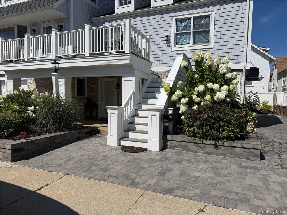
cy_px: 108
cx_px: 144
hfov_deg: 71.6
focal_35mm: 24
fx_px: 199
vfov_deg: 56.8
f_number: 1.78
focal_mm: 6.76
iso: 80
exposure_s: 1/11905
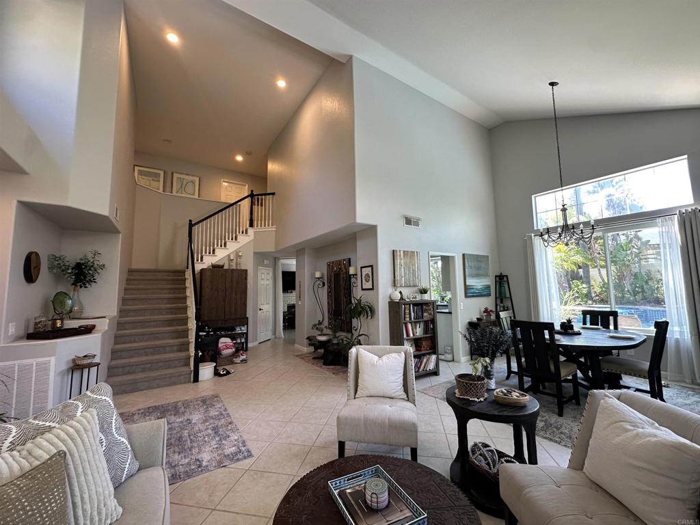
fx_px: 283
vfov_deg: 85.7
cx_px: 350
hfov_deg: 102.1
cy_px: 262
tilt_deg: +5.8
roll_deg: +2.1
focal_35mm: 14
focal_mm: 2.22
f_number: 2.2
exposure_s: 1/120
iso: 160
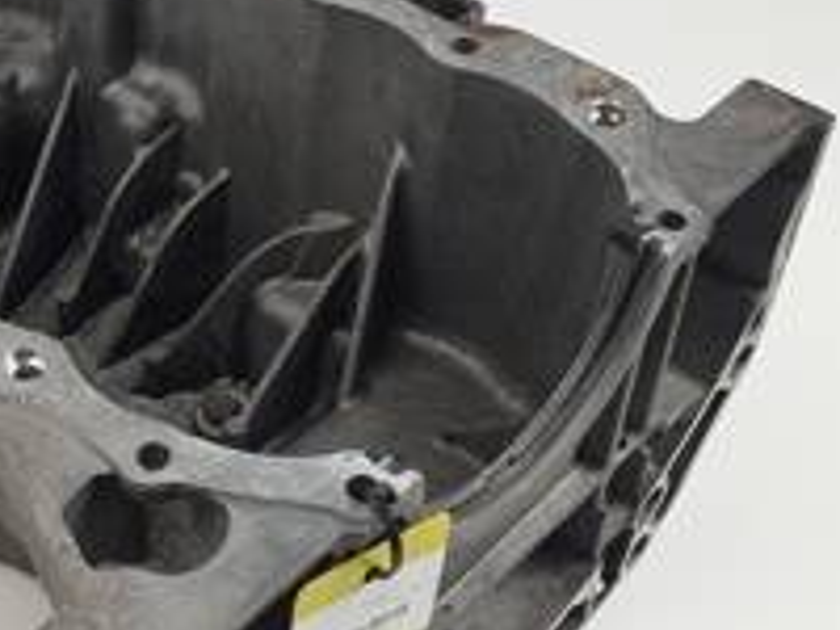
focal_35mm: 52
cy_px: 361
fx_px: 1262
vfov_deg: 28.0
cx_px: 97
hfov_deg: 34.9
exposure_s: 1/172
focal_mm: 4.3
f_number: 2.4
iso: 50
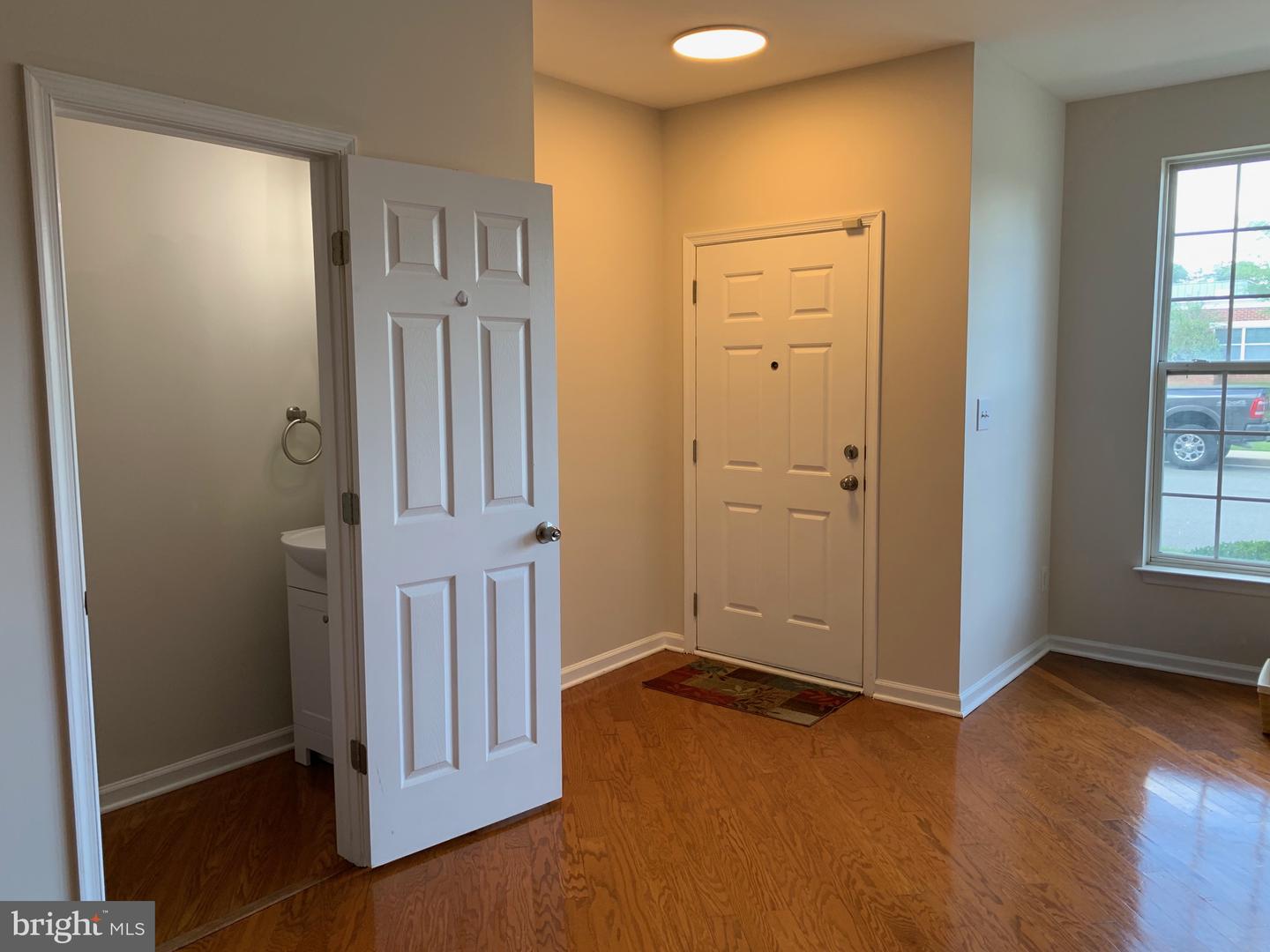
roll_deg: -0.5
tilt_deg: -5.3
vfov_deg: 53.1
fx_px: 954
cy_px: 476
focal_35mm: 26
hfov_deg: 67.3
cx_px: 635
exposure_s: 1/120
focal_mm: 4.25
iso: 80
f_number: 1.8
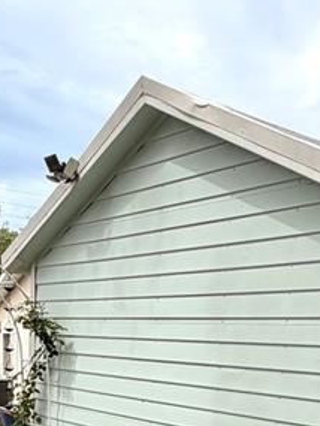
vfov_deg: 26.8
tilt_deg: -15.5
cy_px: 572
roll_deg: -3.6
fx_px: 727
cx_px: 176
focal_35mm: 59
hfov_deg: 24.8
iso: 20
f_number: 2.2
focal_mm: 2.22
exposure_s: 1/864
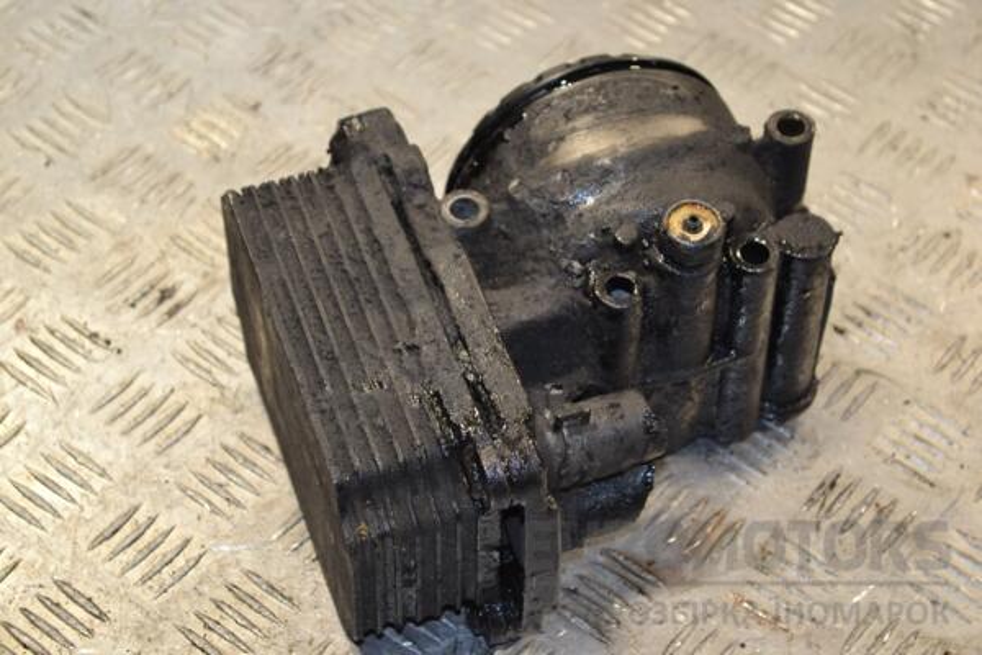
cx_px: 491
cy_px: 328
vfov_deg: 17.5
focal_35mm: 78
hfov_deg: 26.0
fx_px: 2128
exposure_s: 1/60
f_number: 5.6
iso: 500
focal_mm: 52
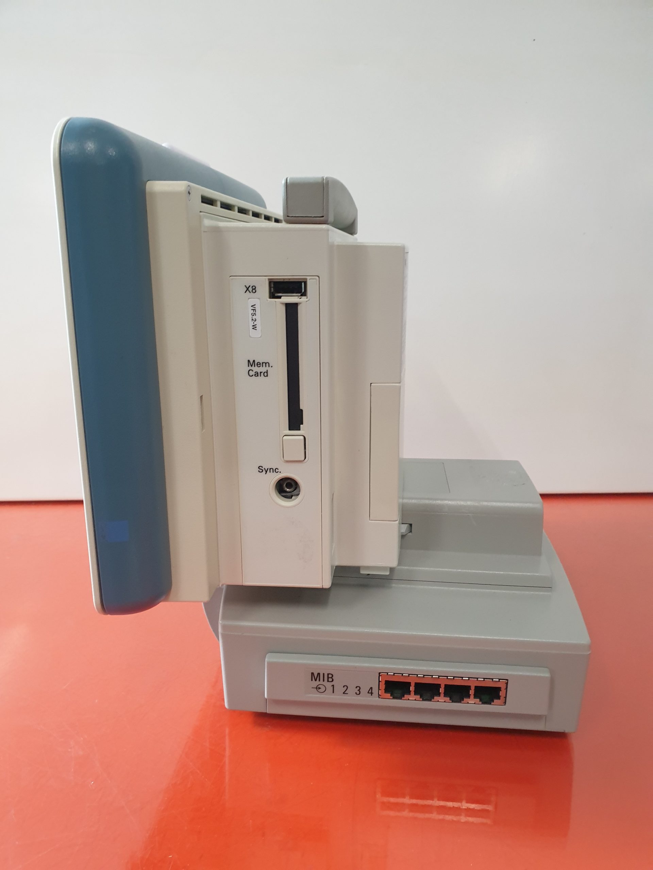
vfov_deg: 67.3
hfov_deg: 53.1
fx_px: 654
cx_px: 326
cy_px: 435
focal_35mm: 26
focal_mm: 4.3
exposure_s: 1/33
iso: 320
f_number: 2.4
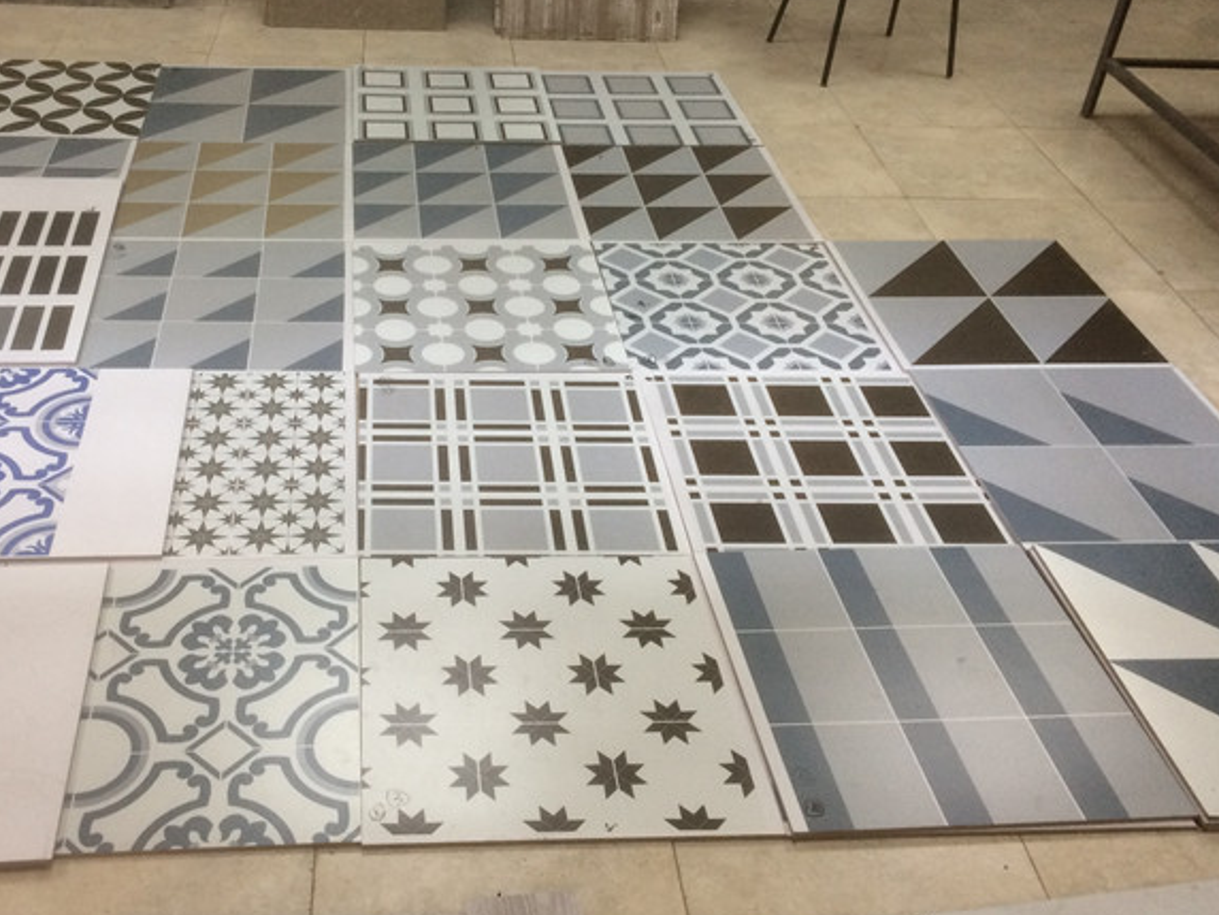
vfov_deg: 37.7
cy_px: 418
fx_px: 1338
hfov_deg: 48.5
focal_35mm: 38
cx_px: 456
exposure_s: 1/33
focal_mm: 4.15
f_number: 2.2
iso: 64
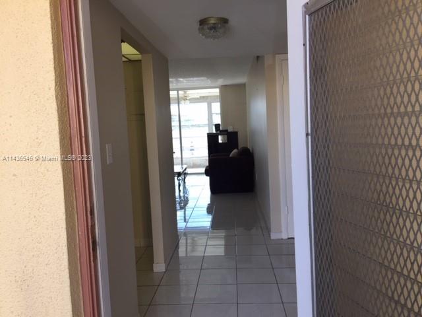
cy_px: 158
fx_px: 354
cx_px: 211
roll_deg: -0.1
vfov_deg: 48.2
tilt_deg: -5.2
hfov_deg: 61.7
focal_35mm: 29
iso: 32
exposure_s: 1/153
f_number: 2.2
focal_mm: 4.15
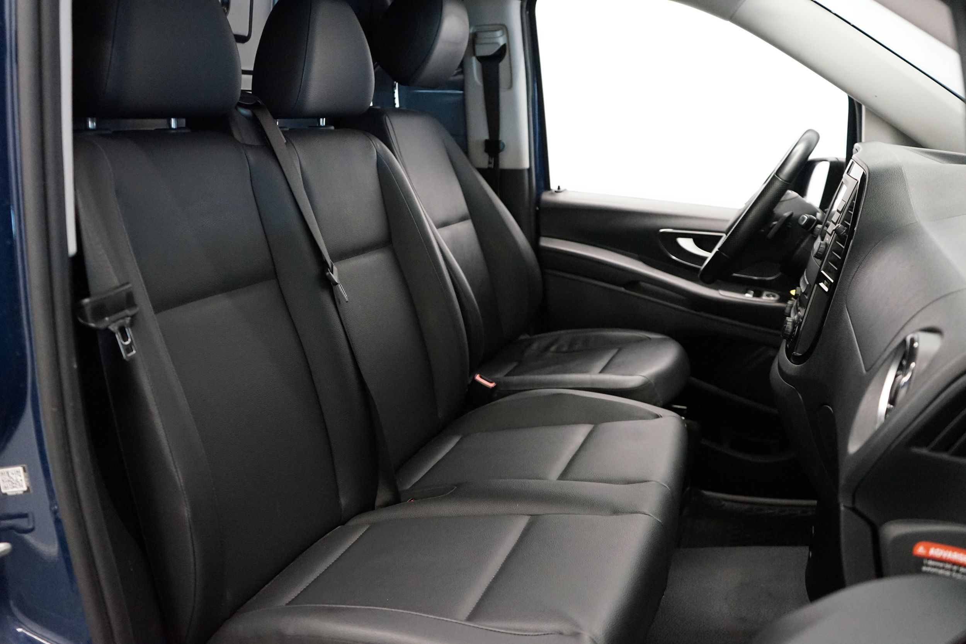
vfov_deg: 42.3
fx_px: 832
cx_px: 483
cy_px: 322
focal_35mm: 31
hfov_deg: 60.3
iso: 6400
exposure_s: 1/160
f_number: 3.5
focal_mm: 31
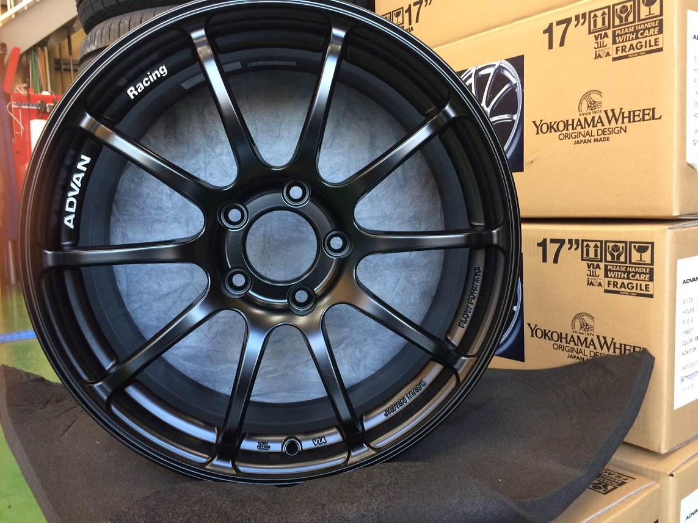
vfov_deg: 48.2
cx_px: 349
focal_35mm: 29
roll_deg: +3.7
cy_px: 262
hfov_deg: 61.7
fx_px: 585
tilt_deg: -5.7
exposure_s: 1/30
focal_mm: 4.15
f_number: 2.2
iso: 160
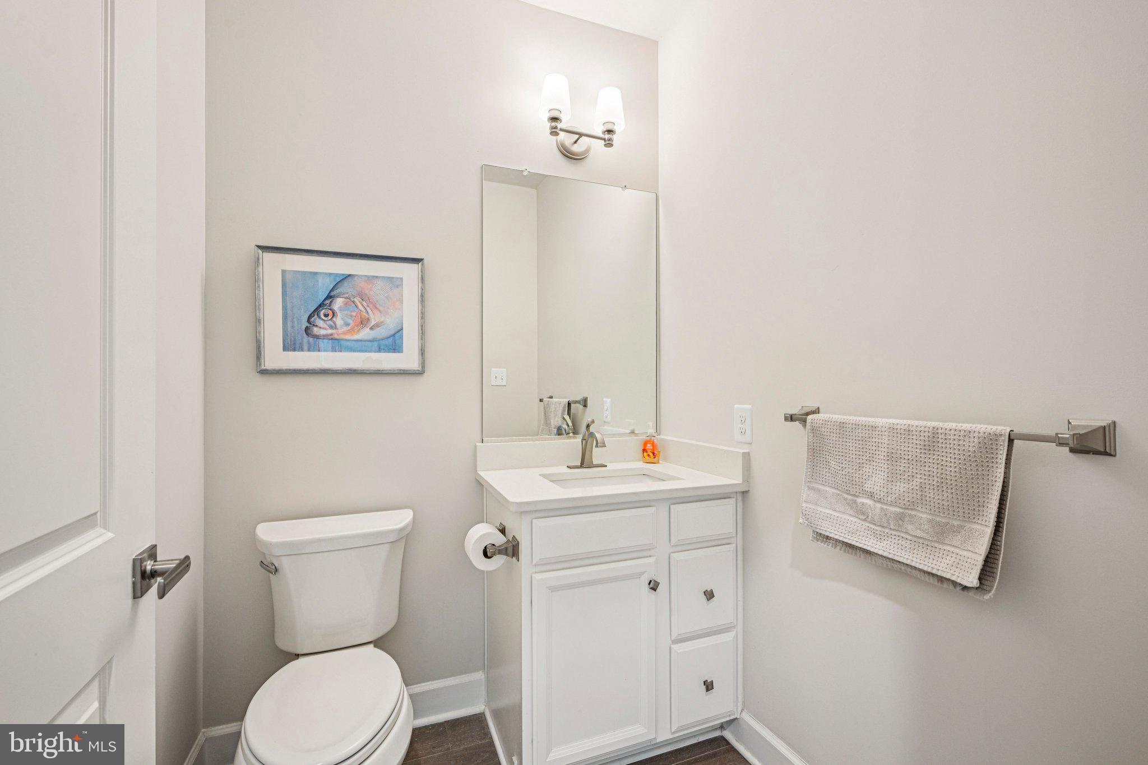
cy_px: 382
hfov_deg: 96.7
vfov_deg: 73.7
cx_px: 574
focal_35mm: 16
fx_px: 510
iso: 400
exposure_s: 1/10
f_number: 8
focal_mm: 16
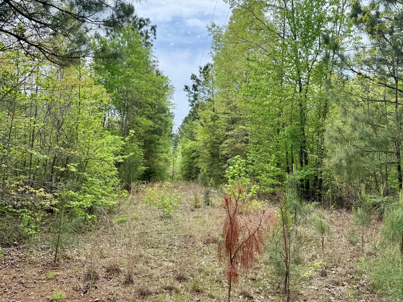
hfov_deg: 59.8
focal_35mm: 30
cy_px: 164
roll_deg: -2.3
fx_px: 349
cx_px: 227
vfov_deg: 46.8
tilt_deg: -0.4
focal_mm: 6.76
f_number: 1.78
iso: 80
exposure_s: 1/1395
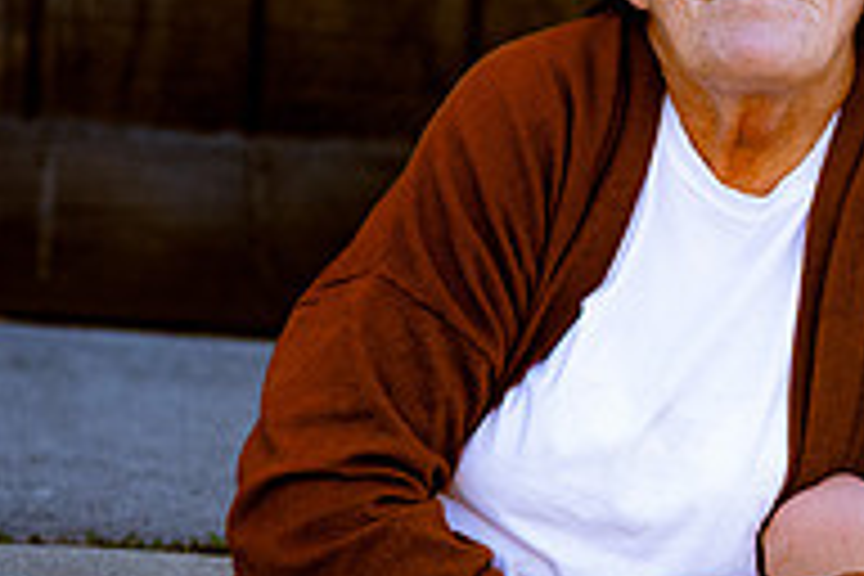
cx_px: 976
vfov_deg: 3.8
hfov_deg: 5.7
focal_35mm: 362
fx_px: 8687
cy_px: 281
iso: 800
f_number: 4
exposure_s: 1/1000
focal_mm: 120
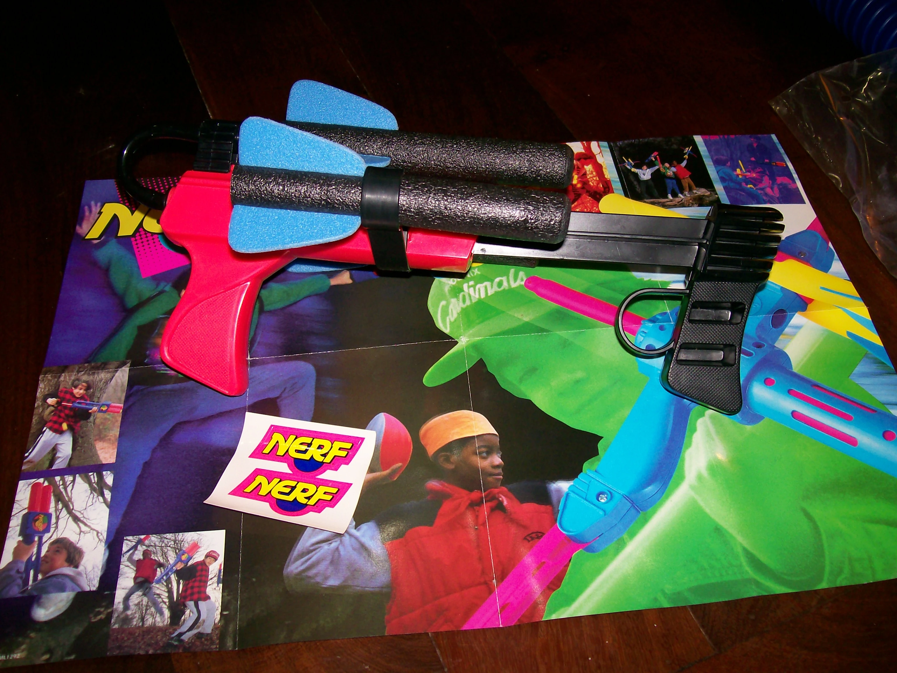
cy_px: 336
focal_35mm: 36
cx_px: 448
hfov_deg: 51.4
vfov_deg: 39.7
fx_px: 933
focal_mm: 6
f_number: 2.7
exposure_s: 1/64
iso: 80
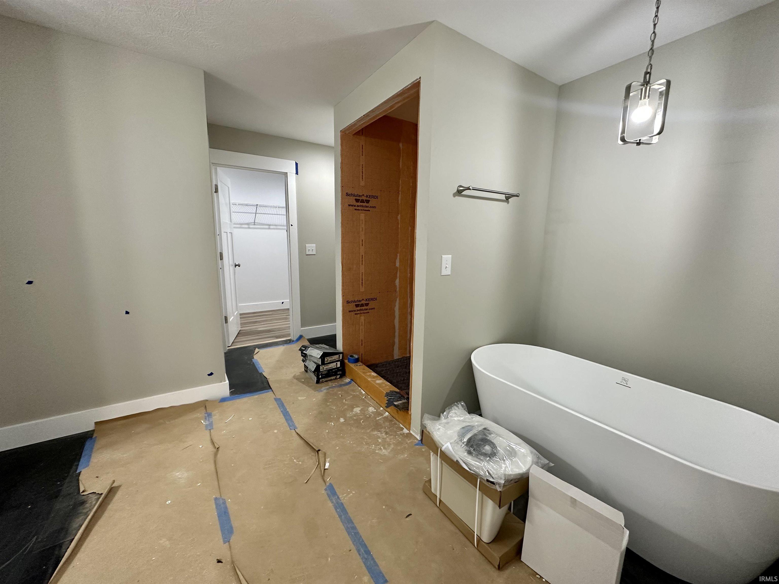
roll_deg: -1.1
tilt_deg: -9.8
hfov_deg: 102.1
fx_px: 315
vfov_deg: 85.7
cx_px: 390
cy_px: 292
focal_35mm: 14
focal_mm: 2.22
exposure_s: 1/60
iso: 160
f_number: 2.2
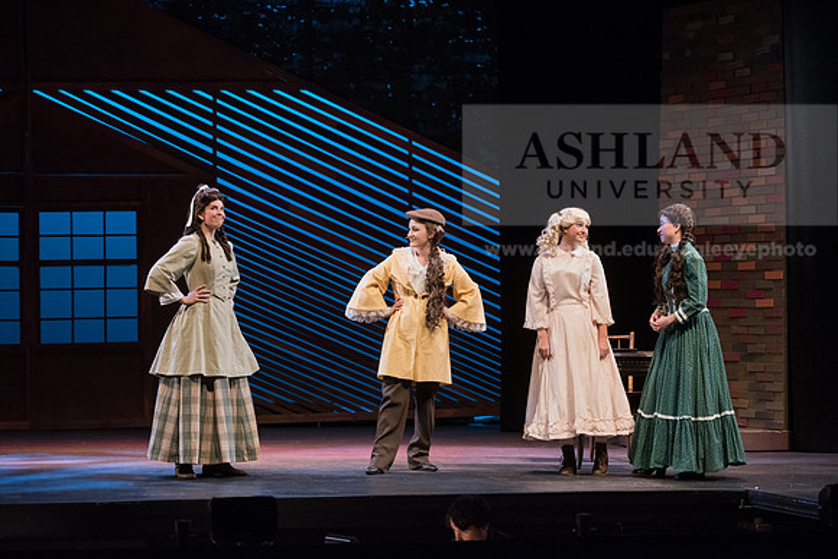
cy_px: 280
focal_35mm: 98
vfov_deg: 14.0
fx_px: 2282
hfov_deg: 20.8
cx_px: 419
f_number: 3.2
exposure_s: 1/250
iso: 4000
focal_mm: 98
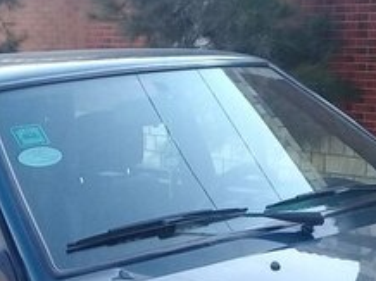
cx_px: 152
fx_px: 1020
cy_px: 384
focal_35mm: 94
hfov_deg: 20.9
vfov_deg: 14.9
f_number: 2.2
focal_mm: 3.3
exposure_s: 1/117
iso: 50
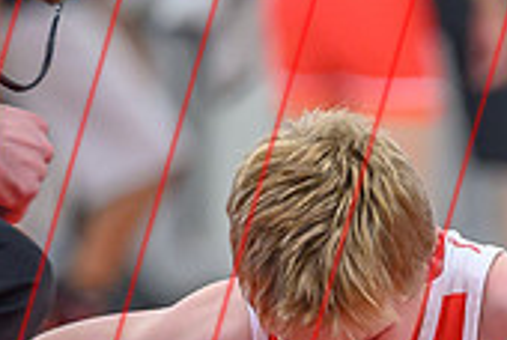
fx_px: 17564
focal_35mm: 1245
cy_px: 617
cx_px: 580
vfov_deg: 1.1
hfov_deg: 1.7
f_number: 2.8
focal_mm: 200
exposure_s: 1/640
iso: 1800
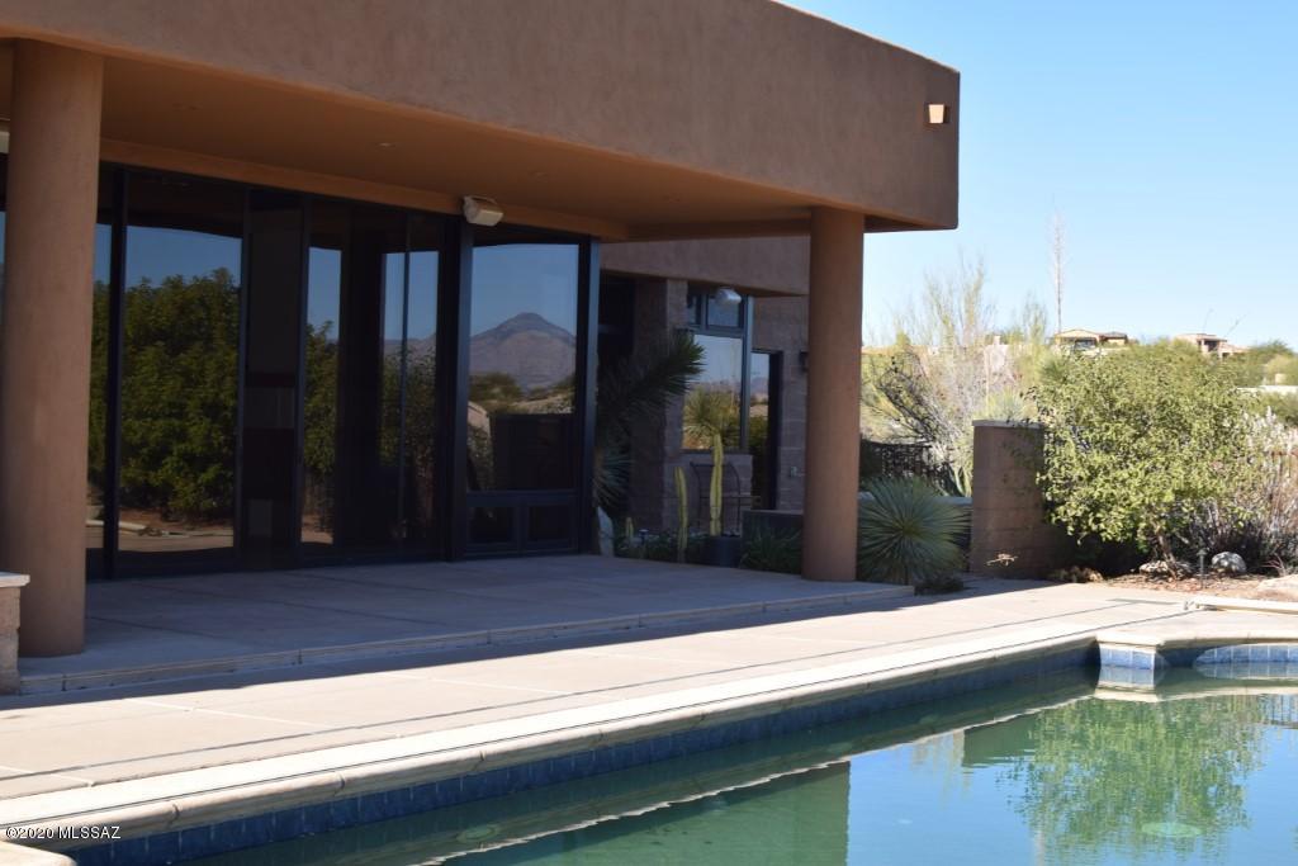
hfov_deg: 37.8
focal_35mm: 52
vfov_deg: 25.8
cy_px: 433
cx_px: 649
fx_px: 1893
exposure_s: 1/200
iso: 100
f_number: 7.1
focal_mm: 35
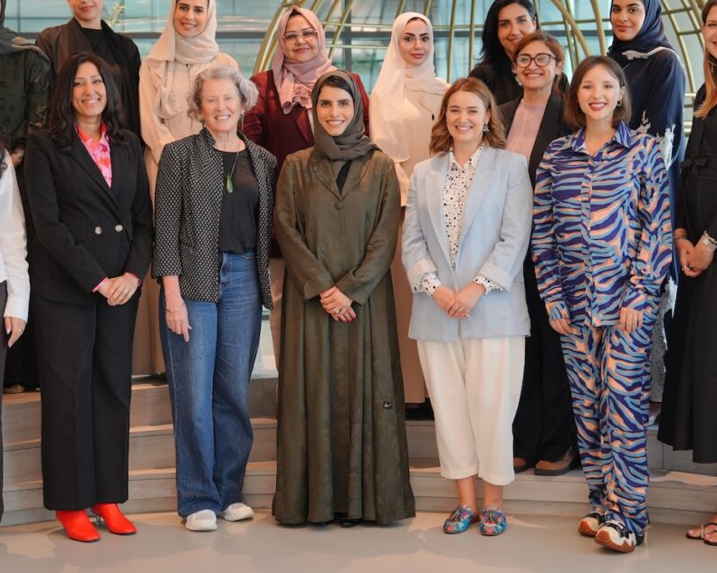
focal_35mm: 71
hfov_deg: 26.8
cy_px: 219
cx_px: 345
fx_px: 1506
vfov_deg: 21.5
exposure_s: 1/100
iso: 500
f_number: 2.8
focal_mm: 39
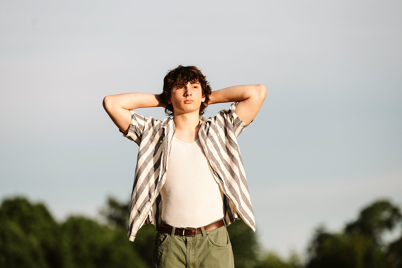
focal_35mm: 190
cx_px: 201
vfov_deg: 7.2
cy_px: 134
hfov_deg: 10.8
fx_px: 2121
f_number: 4
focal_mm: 190
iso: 400
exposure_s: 1/3200
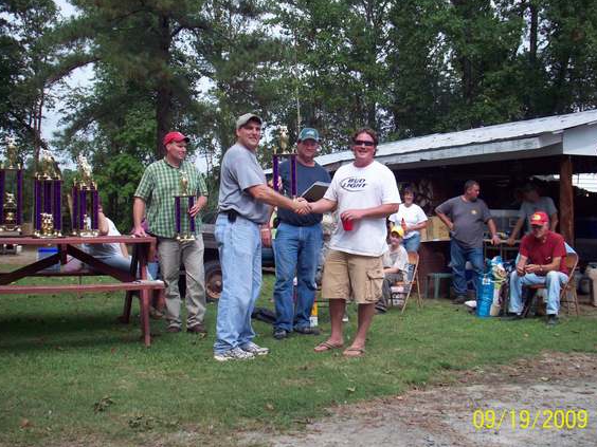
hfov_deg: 44.8
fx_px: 724
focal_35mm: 42
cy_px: 213
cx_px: 297
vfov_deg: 34.3
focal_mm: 6.2
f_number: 5.6
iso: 80
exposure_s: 1/222
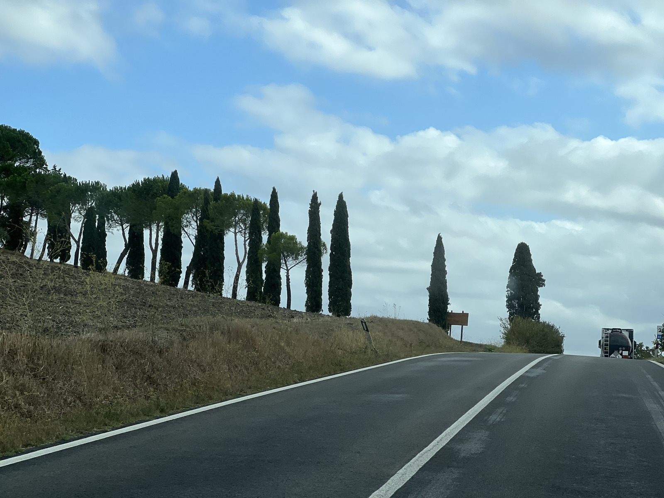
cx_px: 332
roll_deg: +0.7
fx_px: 1477
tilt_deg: +7.1
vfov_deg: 19.1
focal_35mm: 77
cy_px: 249
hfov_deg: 25.3
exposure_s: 1/1054
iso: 32
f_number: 2.8
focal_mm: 9
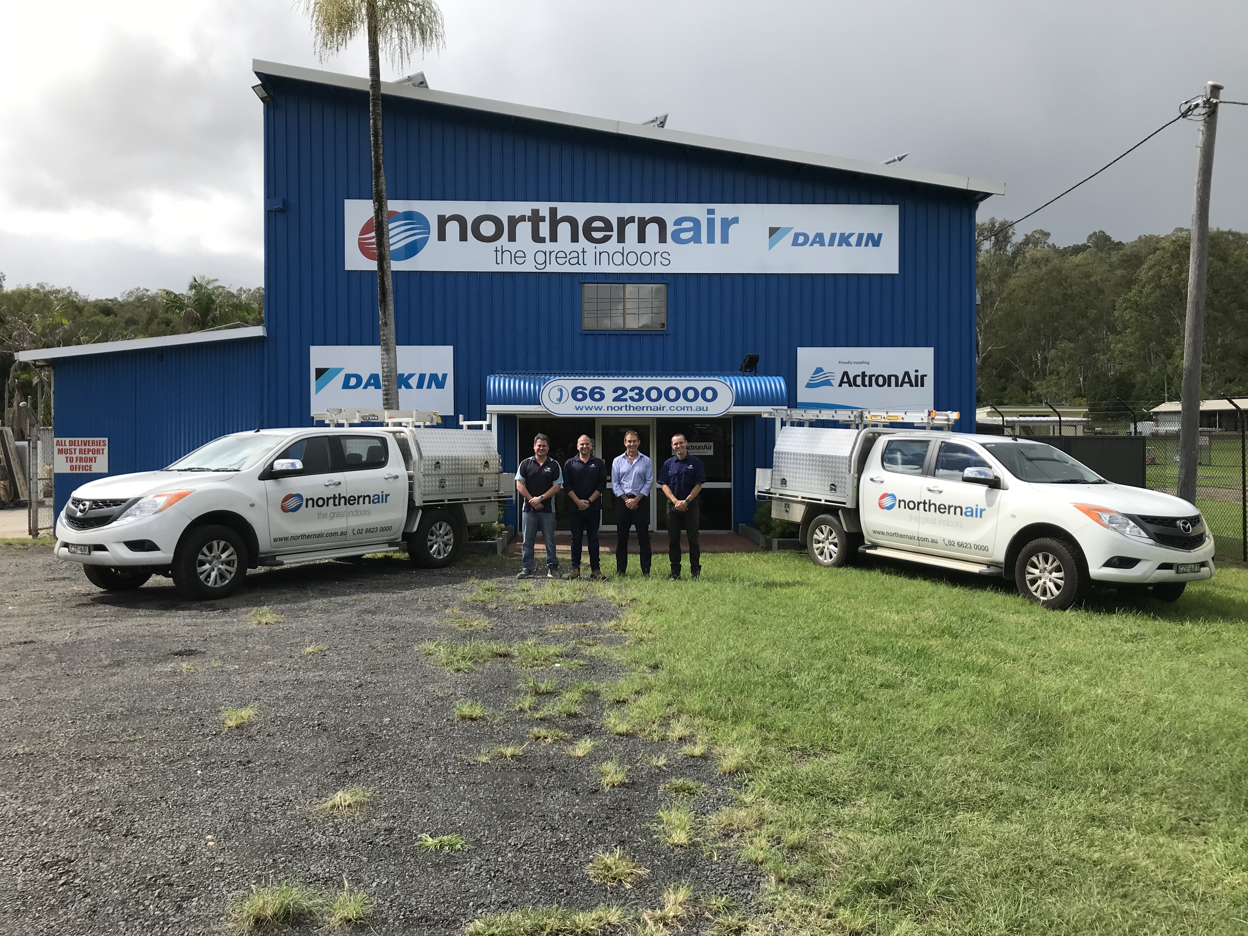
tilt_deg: +1.5
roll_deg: +1.5
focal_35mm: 28
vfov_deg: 49.7
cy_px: 468
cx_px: 624
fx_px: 1009
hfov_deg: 63.4
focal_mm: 3.99
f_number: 1.8
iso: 20
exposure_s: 1/2283
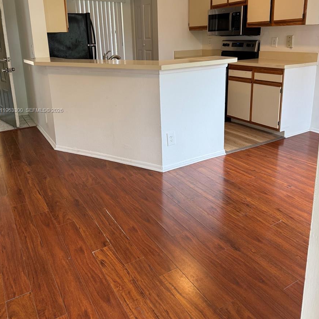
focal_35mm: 29
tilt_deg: -15.4
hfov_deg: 55.6
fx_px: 302
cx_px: 159
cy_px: 111
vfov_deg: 54.7
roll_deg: -0.2
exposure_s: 1/120
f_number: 1.78
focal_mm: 6.76
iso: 125
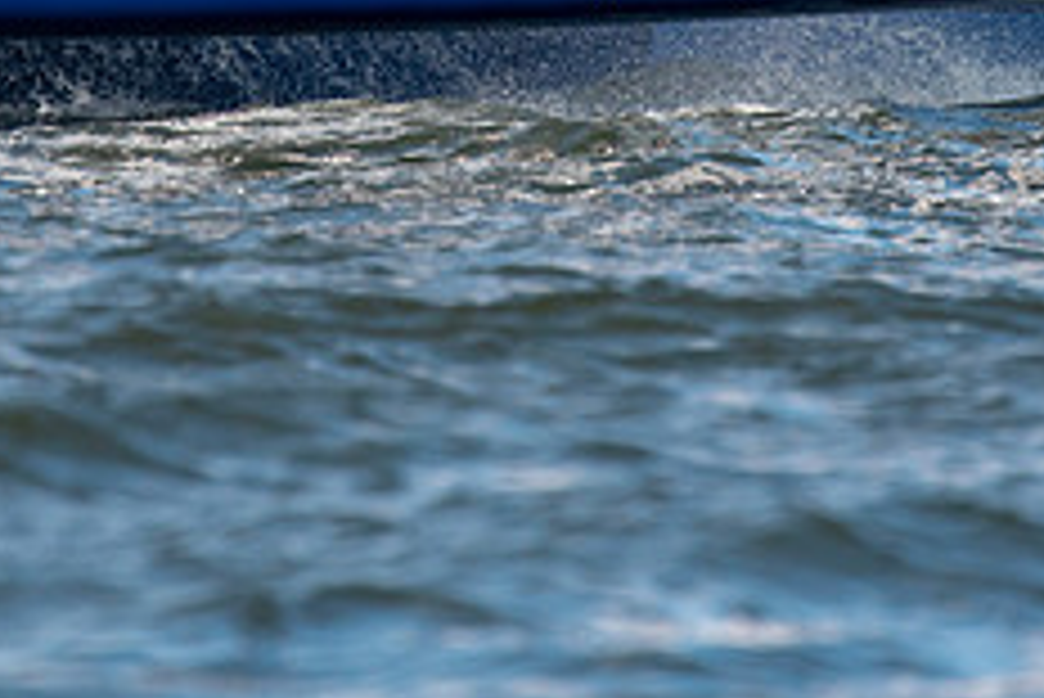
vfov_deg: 0.9
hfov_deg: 1.3
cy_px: -155
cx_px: 522
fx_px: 45644
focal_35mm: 1573
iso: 500
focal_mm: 420
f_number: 5.6
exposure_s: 1/2500
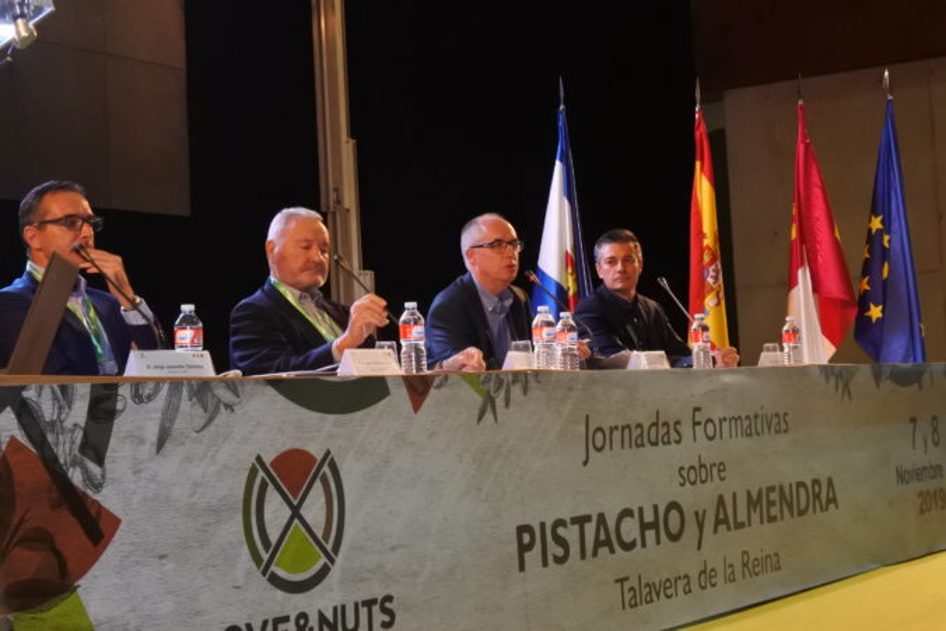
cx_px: 473
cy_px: 316
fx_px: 1708
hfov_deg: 31.0
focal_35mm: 65
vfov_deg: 20.9
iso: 3200
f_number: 5.3
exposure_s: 1/60
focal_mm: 24.4
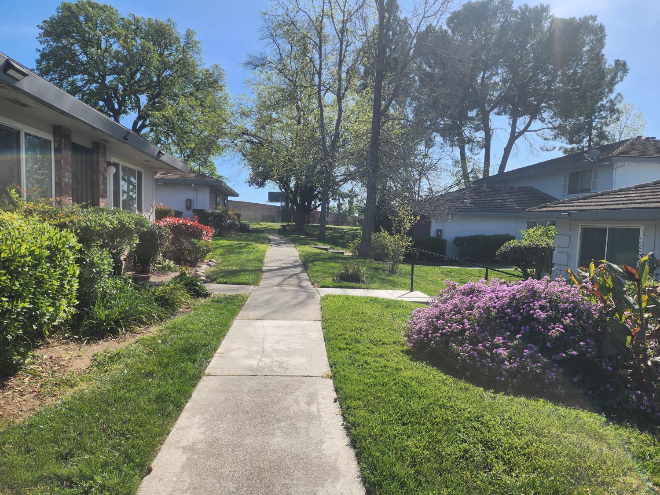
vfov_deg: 58.9
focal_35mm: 23
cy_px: 248
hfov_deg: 73.9
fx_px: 439
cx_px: 330
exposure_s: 1/924
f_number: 1.8
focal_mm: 6.4
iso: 12
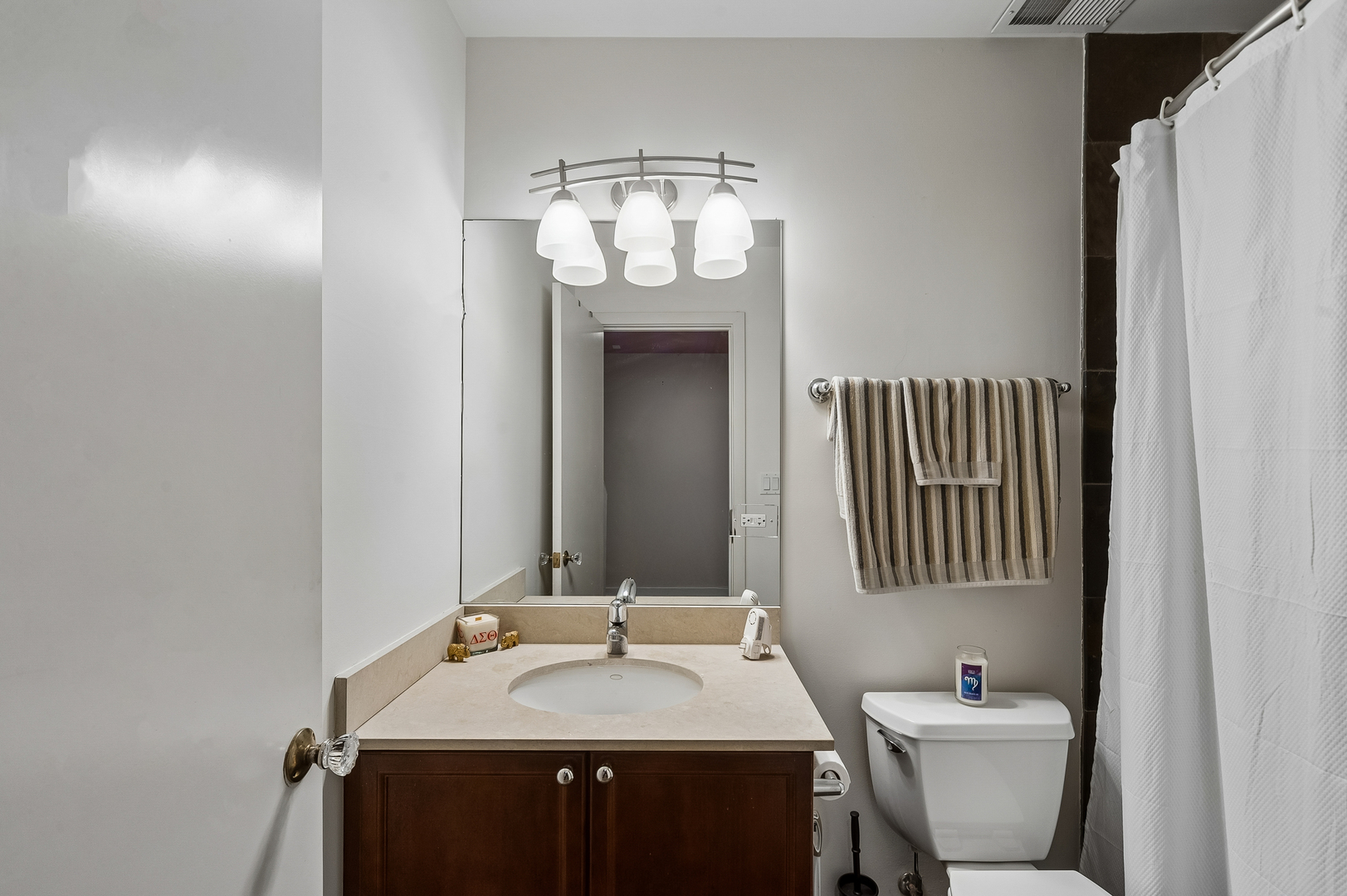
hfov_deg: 100.4
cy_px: 448
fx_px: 561
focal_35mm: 15
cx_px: 674
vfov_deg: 77.3
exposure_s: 1/25
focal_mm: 15
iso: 400
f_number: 8
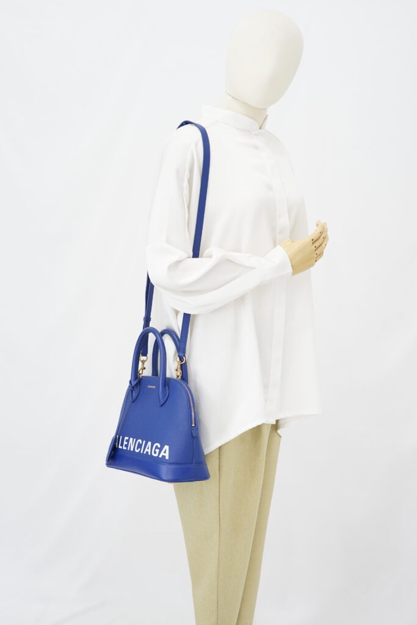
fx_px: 868
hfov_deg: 27.0
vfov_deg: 39.6
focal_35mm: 50
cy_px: 312
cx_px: 208
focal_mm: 50
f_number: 6.3
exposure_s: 1/8
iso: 640
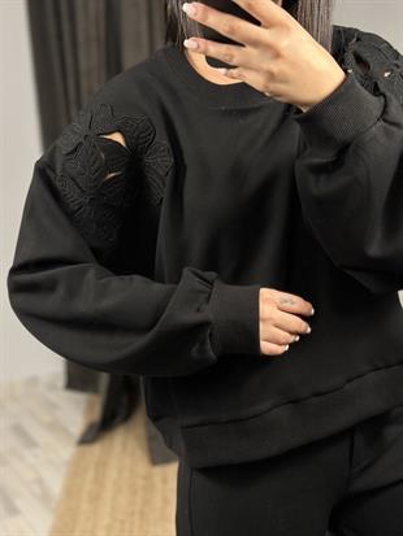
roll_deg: +2.9
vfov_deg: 39.6
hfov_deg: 30.3
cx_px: 202
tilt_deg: -34.7
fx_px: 745
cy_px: 268
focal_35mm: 48
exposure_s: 1/50
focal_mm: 6.86
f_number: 1.78
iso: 200
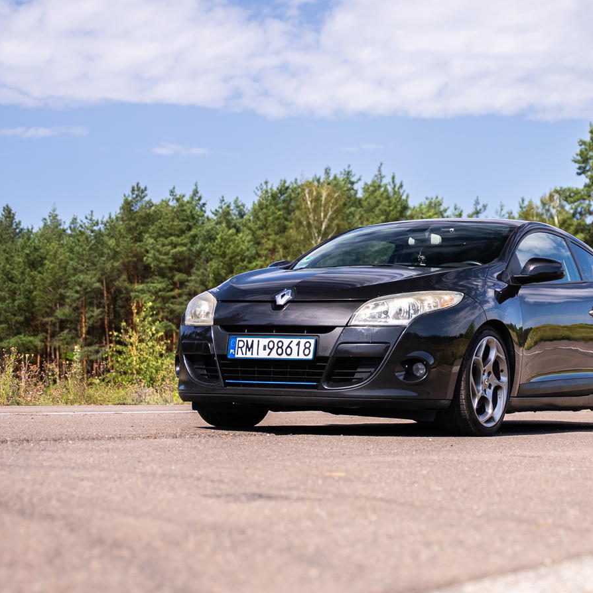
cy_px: 312
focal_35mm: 80
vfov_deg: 21.6
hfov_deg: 21.4
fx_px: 1551
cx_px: 463
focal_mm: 47.6
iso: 100
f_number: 2.8
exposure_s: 1/500
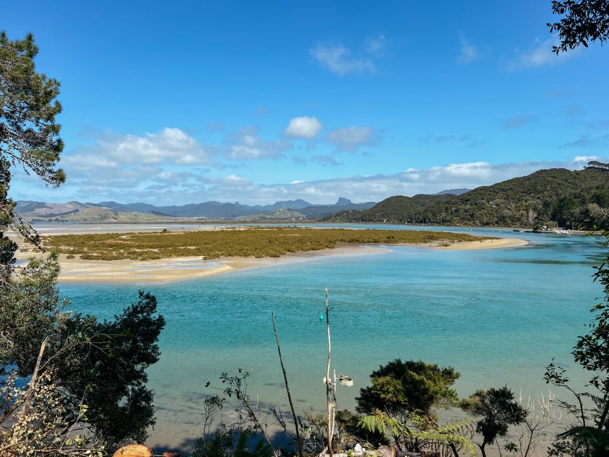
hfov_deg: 67.3
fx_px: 457
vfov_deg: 53.1
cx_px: 304
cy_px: 228
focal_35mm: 26
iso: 50
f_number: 1.5
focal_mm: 5.7
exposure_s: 1/4600
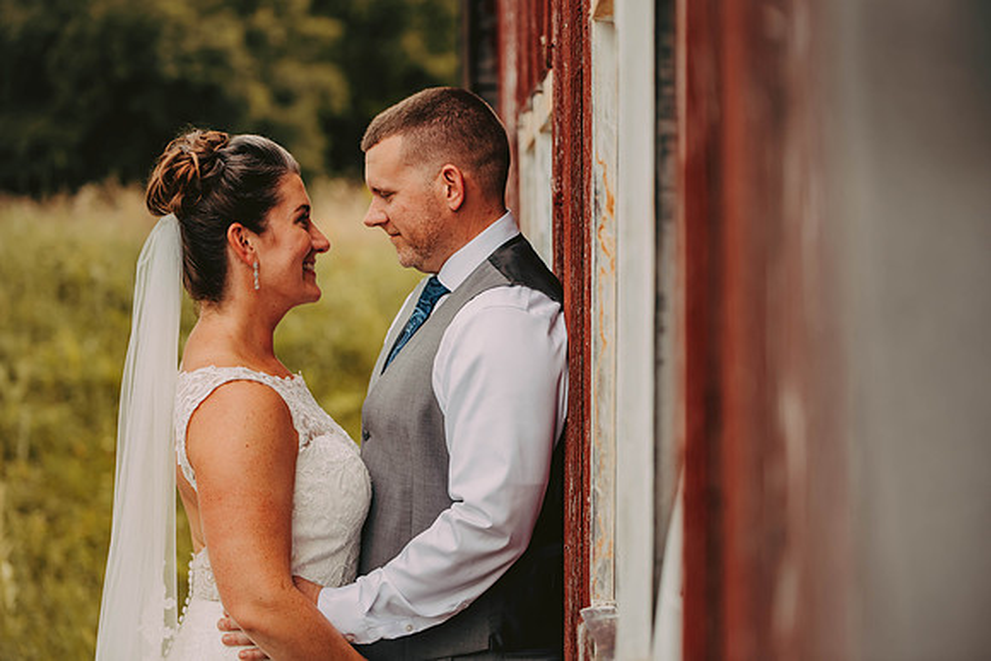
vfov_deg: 14.4
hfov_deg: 21.5
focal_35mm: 95
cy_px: 330
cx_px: 496
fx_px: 2616
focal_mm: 95
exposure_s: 1/500
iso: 200
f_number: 2.8
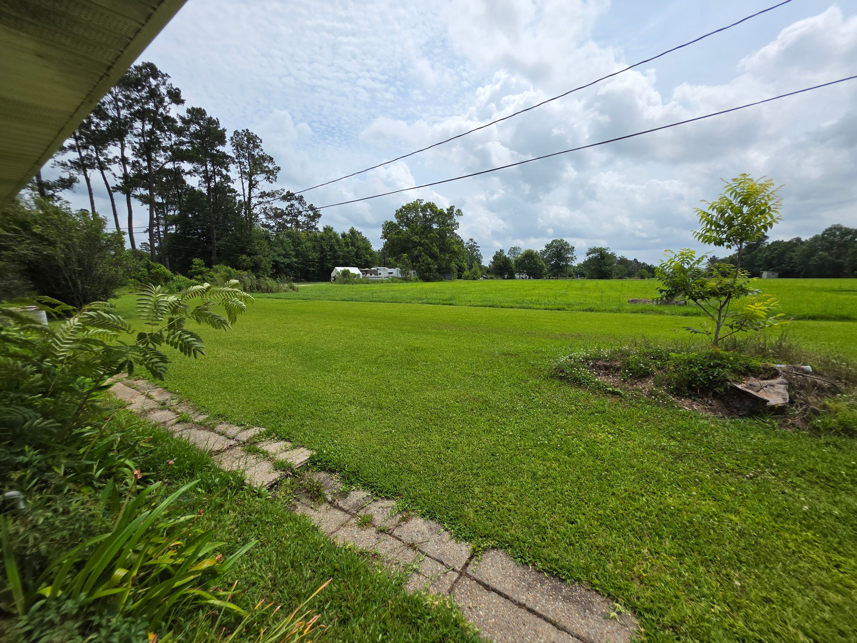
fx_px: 322
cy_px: 322
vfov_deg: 89.9
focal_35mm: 13
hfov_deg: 106.2
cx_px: 428
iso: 40
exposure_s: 1/3309
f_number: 1.9
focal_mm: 2.2
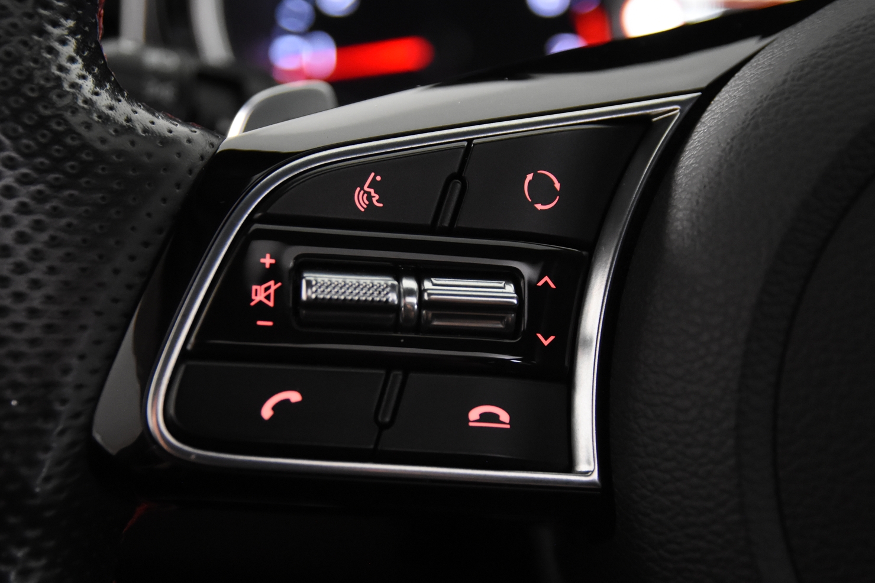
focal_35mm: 74
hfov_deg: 27.3
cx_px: 395
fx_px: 1798
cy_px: 333
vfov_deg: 18.4
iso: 3200
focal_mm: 38
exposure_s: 1/60
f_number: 3.5
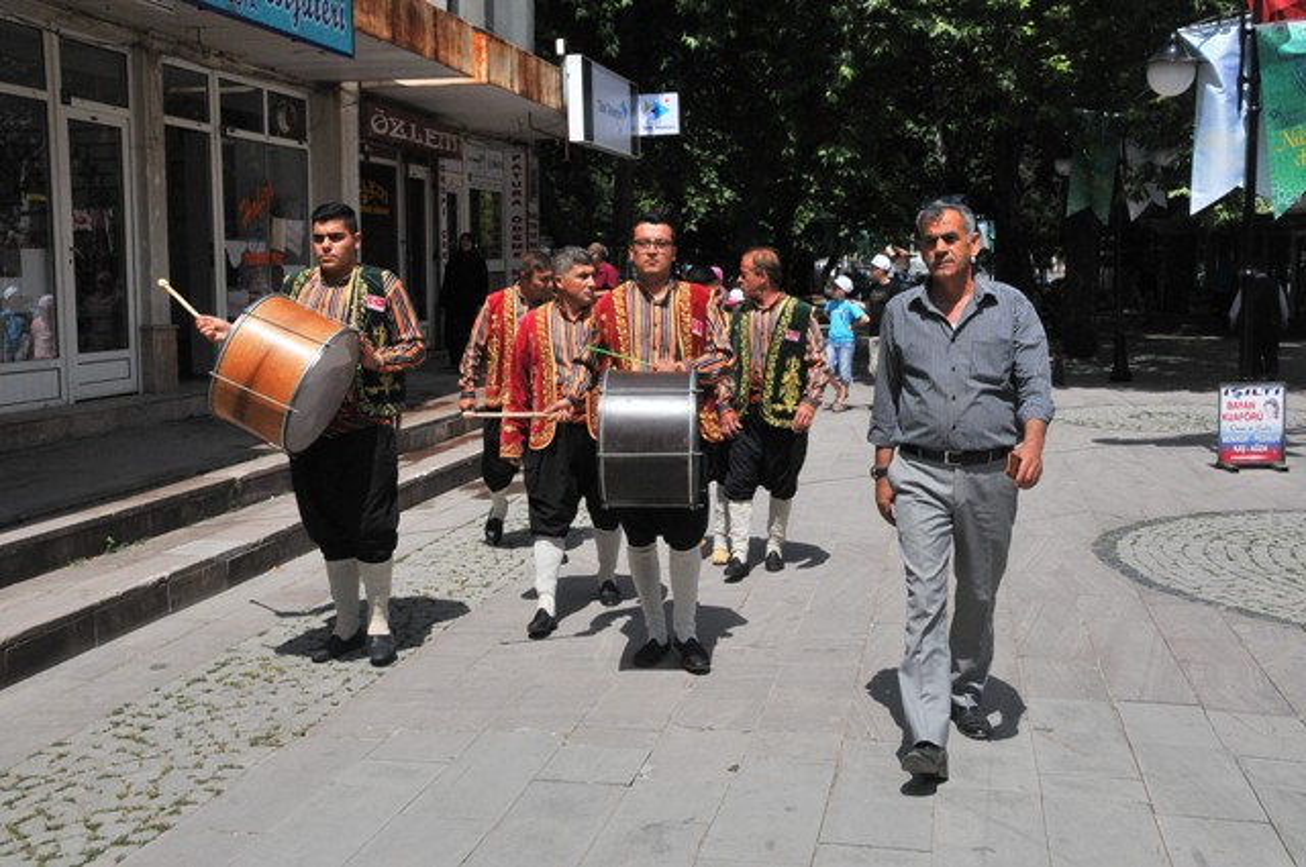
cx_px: 653
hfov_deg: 49.6
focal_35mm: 39
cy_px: 434
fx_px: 1413
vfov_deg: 34.1
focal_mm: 26
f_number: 16
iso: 640
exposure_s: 1/1000
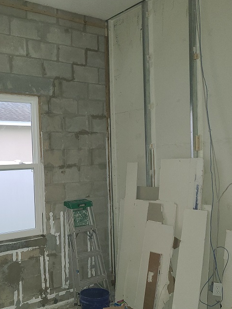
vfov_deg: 45.5
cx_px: 54
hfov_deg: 34.3
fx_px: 367
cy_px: 187
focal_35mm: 41
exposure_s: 1/10
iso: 125
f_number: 1.8
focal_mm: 5.4
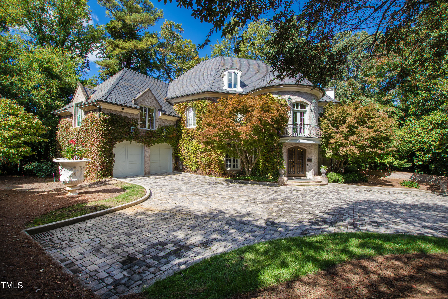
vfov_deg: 77.3
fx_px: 187
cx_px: 224
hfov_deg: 100.4
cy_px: 150
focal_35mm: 15
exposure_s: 1/100
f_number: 8
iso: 100
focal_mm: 10
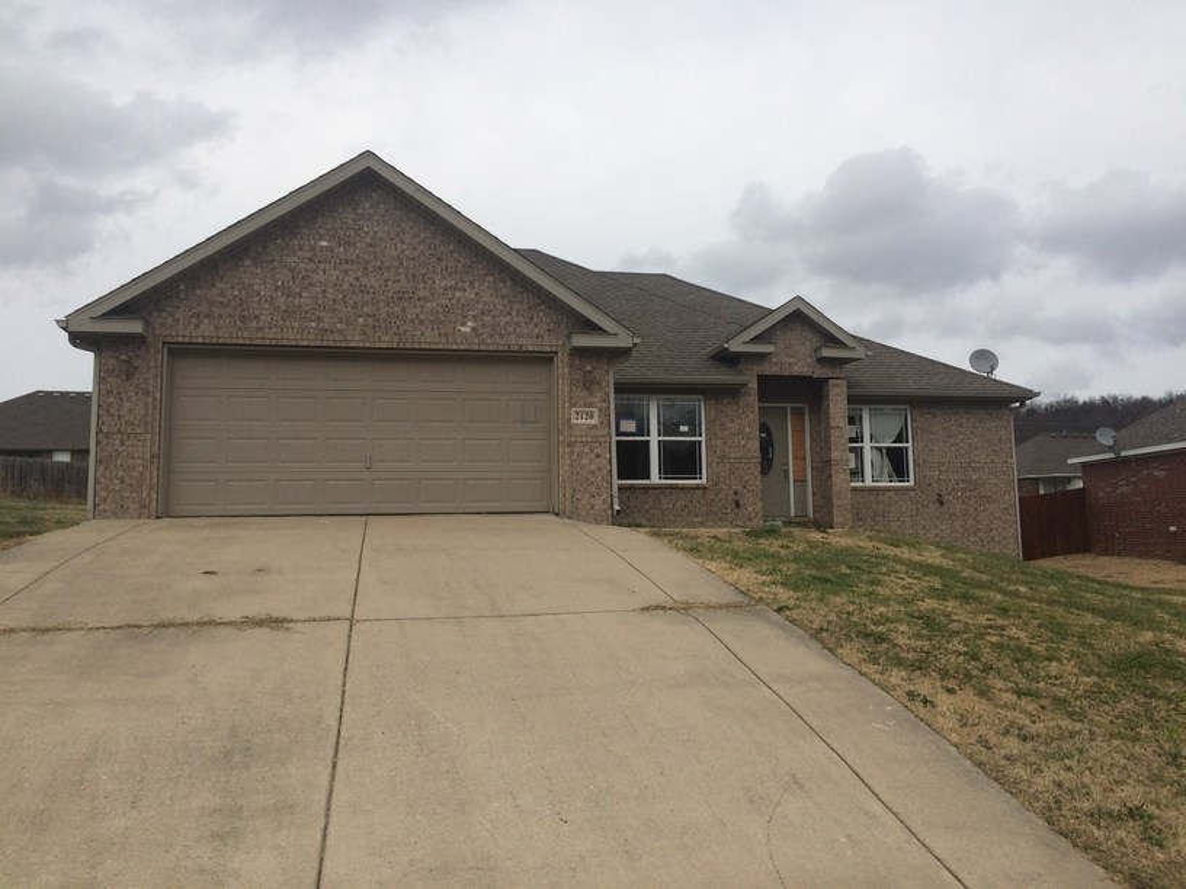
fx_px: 994
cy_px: 444
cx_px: 593
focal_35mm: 29
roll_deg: +1.6
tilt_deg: +6.5
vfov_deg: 48.2
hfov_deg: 61.7
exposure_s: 1/2283
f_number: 2.2
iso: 32
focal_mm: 4.15
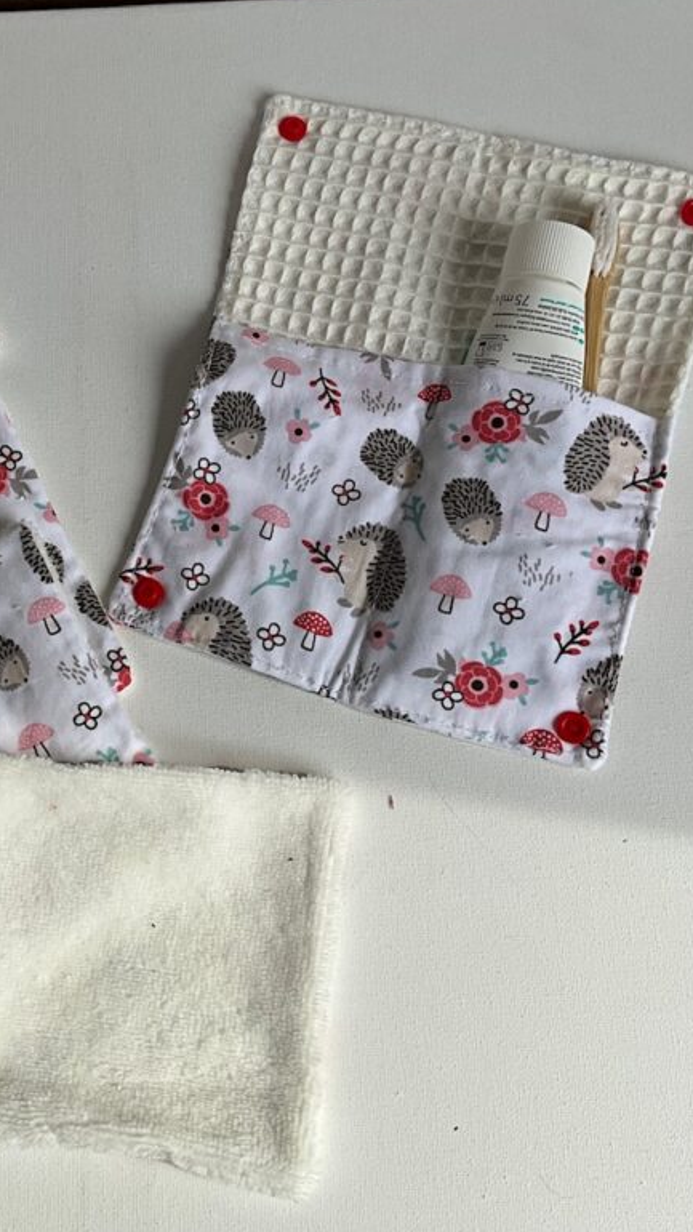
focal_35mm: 42
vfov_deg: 48.2
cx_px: 149
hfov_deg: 27.8
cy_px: 518
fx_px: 1372
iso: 25
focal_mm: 3
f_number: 1.8
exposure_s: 1/593
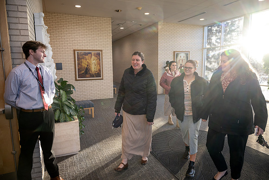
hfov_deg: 73.7
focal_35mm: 24
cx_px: 134
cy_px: 90
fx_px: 179
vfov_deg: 53.2
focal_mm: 24
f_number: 4
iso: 500
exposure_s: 1/200
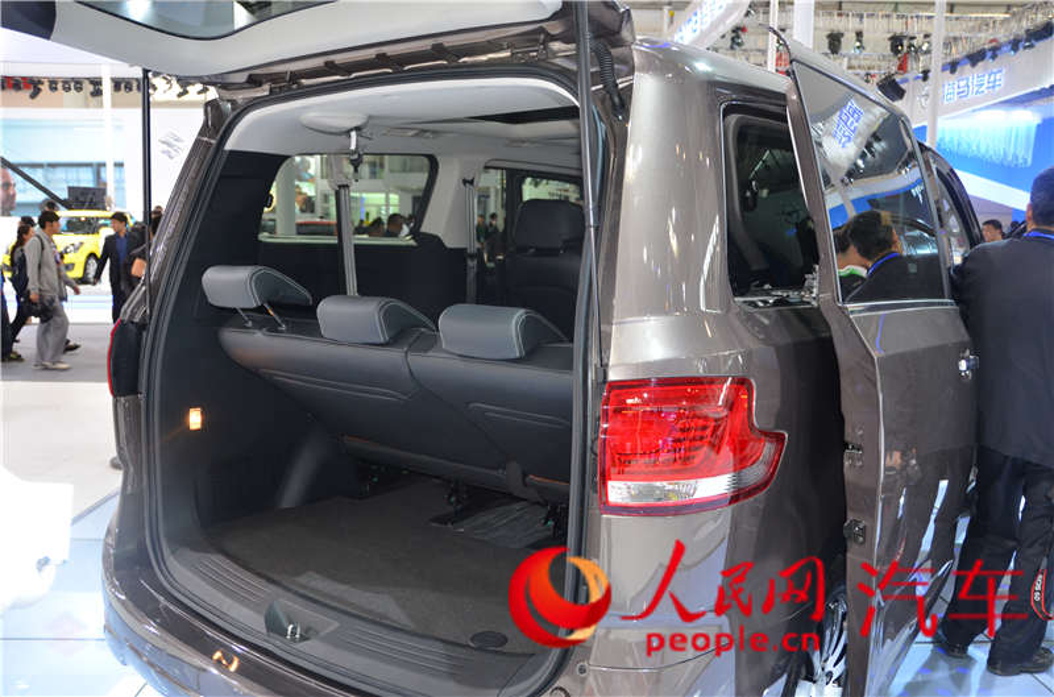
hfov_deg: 62.1
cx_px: 527
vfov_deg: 43.4
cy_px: 348
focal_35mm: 30
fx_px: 876
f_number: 3.5
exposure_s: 1/60
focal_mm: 20
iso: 450
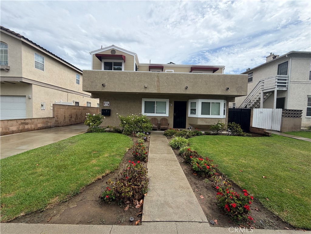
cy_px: 117
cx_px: 156
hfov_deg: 102.1
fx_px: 126
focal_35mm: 14
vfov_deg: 85.7
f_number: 2.2
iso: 20
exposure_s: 1/914
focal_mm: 2.22
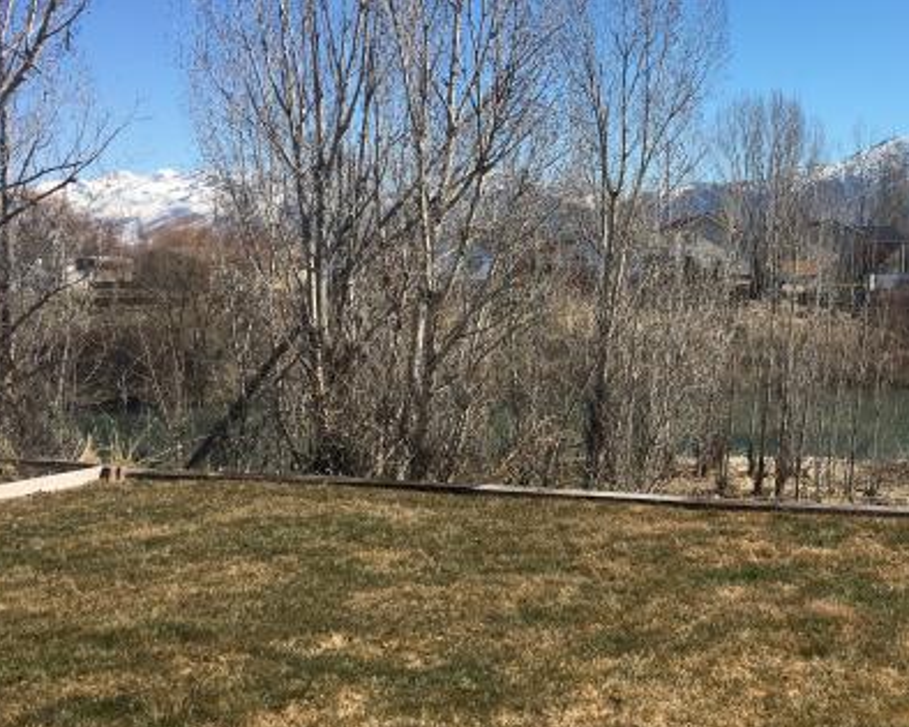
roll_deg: -0.1
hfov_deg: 39.0
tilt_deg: +0.6
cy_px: 254
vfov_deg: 32.5
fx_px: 1237
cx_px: 706
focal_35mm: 46
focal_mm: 4.15
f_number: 2.2
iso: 25
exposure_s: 1/1832
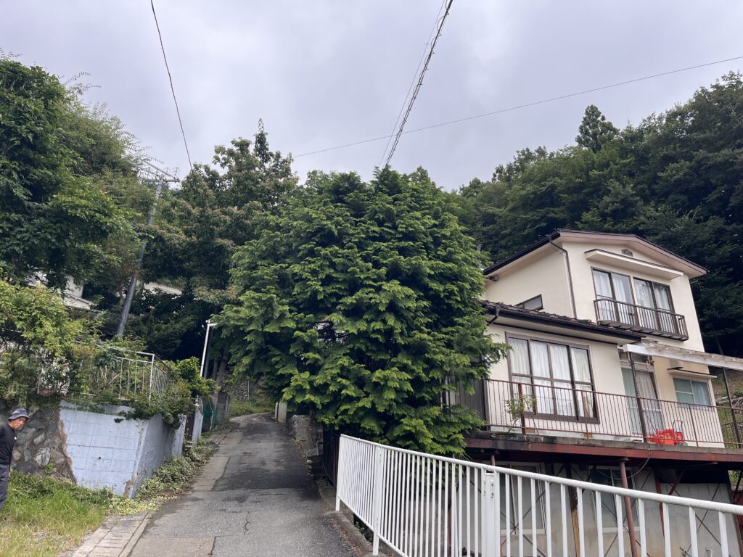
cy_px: 278
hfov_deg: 67.3
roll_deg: +0.5
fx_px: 558
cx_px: 372
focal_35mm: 26
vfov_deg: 53.1
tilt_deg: +22.8
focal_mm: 5.1
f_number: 1.6
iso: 50
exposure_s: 1/761
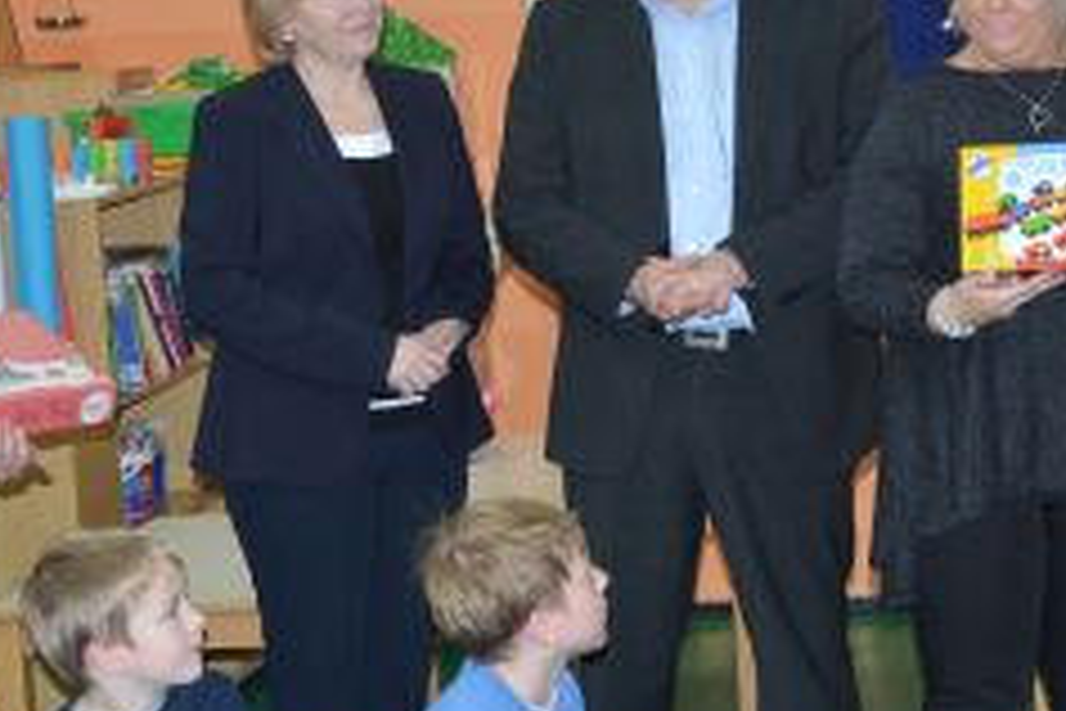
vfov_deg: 12.2
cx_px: 760
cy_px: 220
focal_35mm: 112
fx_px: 3316
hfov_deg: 18.2
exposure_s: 1/60
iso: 400
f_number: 4.2
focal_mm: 30
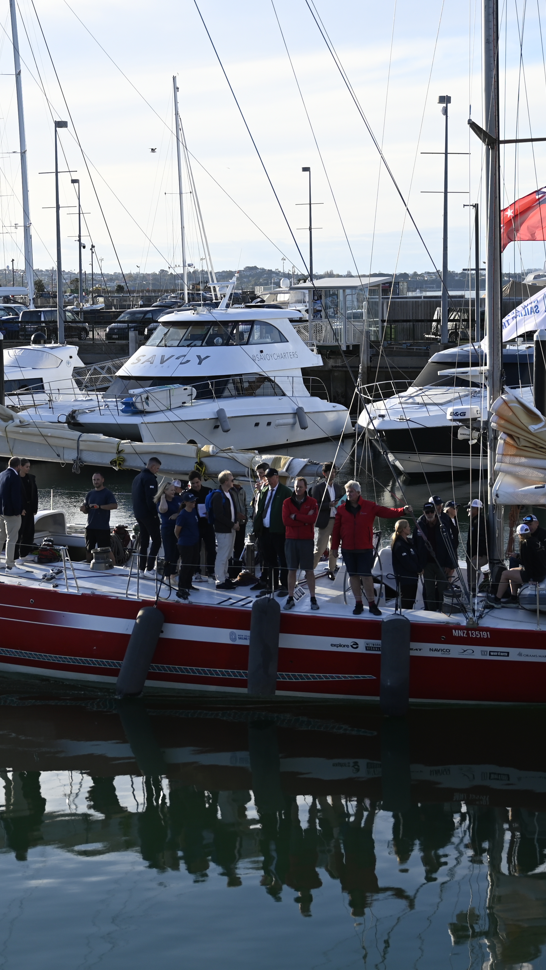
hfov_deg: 16.8
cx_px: 251
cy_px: 467
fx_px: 1853
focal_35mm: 72
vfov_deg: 29.4
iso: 200
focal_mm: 44
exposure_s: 1/2000
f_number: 2.8
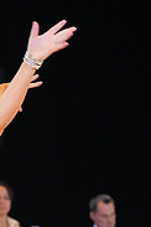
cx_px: -66
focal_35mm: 427
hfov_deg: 3.2
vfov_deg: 4.8
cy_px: 301
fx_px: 2686
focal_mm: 135
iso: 12800
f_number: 5
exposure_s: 1/400
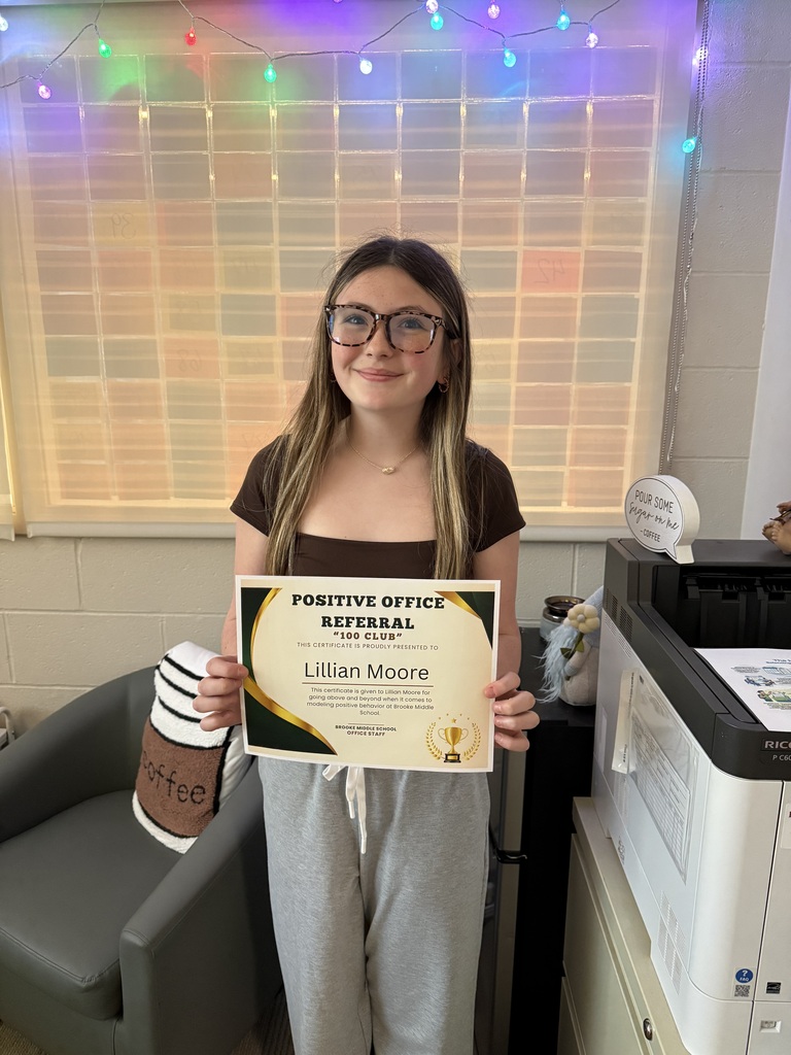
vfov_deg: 71.6
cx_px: 396
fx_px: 731
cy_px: 528
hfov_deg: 56.8
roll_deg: -0.2
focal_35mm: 24
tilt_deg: -12.9
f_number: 1.78
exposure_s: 1/60
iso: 500
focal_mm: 6.76
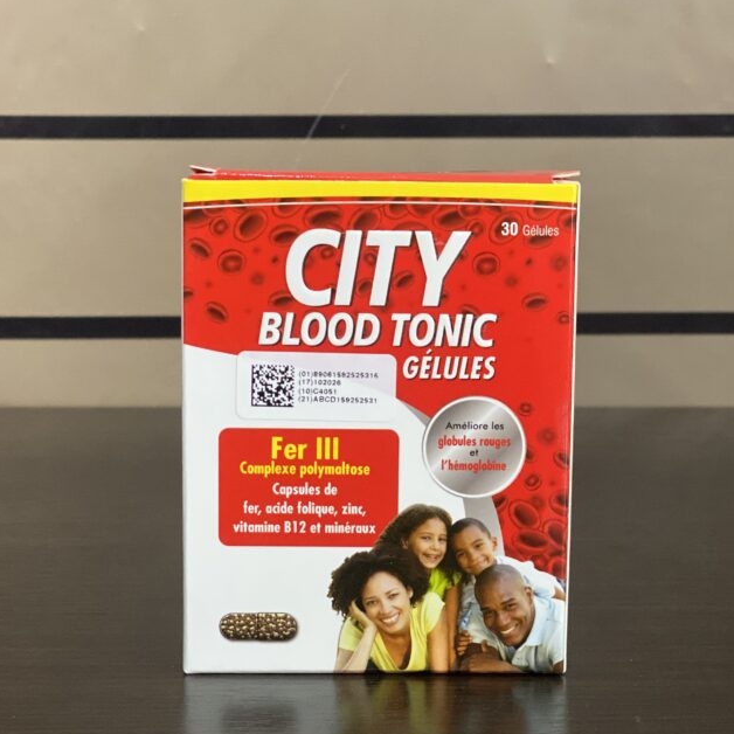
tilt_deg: -8.8
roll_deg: +1.3
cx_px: 371
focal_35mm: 75
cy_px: 406
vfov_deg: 23.0
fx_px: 1799
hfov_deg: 23.1
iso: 250
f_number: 2
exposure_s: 1/73
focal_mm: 6
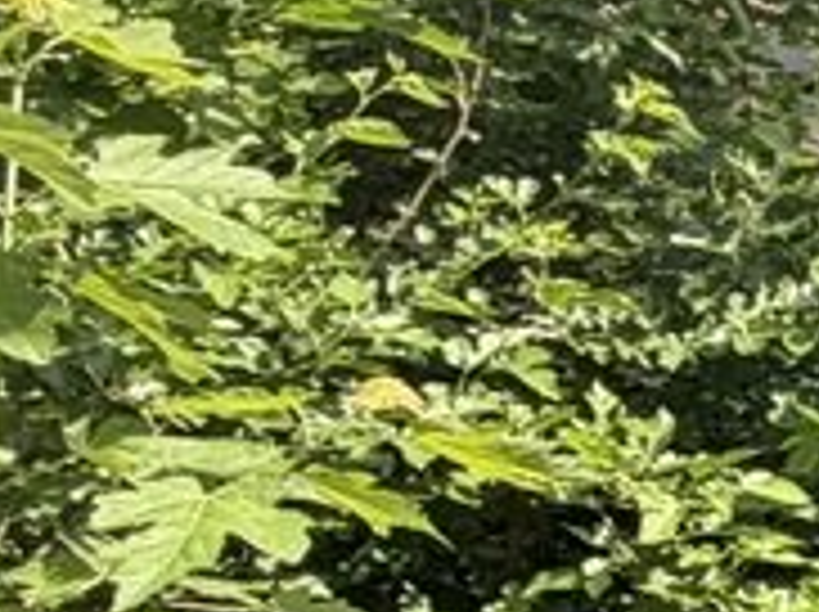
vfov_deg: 13.2
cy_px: 594
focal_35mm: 111
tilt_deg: -10.0
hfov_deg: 12.1
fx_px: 2623
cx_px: 2223
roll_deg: -1.4
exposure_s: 1/416
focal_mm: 2.22
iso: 50
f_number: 2.2
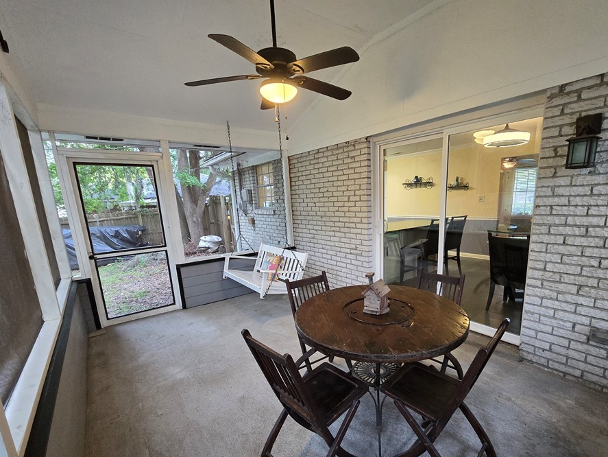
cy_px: 260
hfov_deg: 97.9
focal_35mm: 15
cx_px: 328
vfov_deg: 81.3
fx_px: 264
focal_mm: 2.2
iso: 640
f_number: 2.2
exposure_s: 1/60
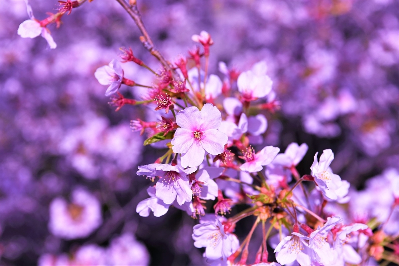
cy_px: 133
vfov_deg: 19.4
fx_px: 775
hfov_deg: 28.9
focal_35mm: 70
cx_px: 200
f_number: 8
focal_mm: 70
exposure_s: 1/500
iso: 100
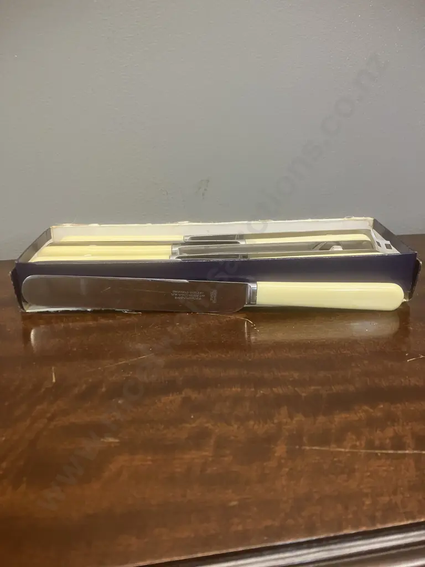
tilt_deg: -21.6
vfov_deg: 63.4
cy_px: 284
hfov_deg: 49.7
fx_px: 458
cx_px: 212
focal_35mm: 28
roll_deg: +1.0
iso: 250
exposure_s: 1/50
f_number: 1.8
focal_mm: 3.99
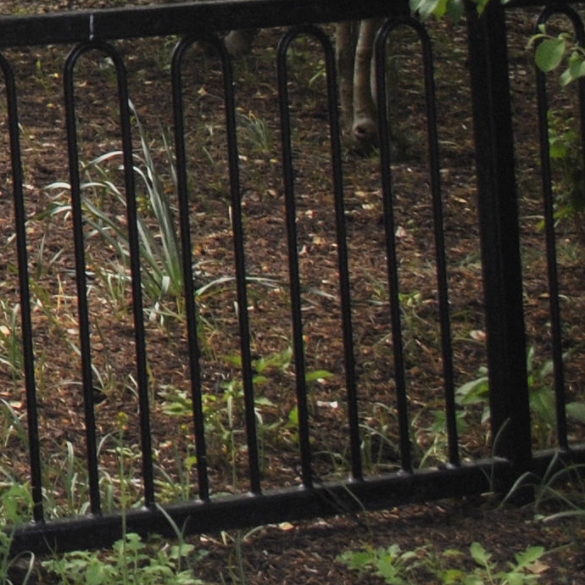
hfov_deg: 8.7
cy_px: -464
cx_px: -1052
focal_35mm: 172
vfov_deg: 9.7
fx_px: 3289
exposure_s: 1/60
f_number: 8
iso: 180
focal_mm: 24
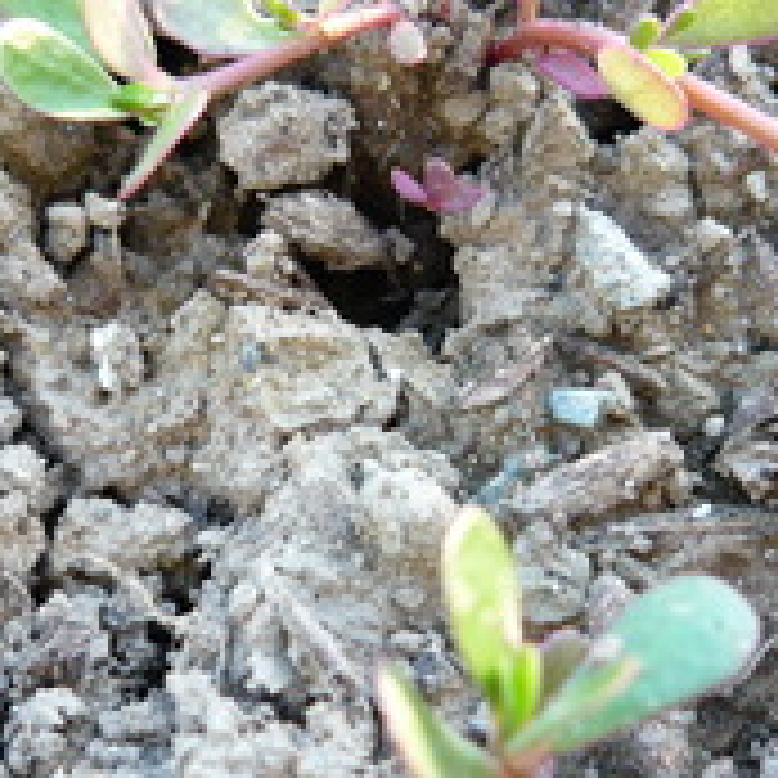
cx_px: 360
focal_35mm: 71
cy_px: 277
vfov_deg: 24.2
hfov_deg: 24.3
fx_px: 1805
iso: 100
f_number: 2.8
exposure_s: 1/40
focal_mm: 5.5
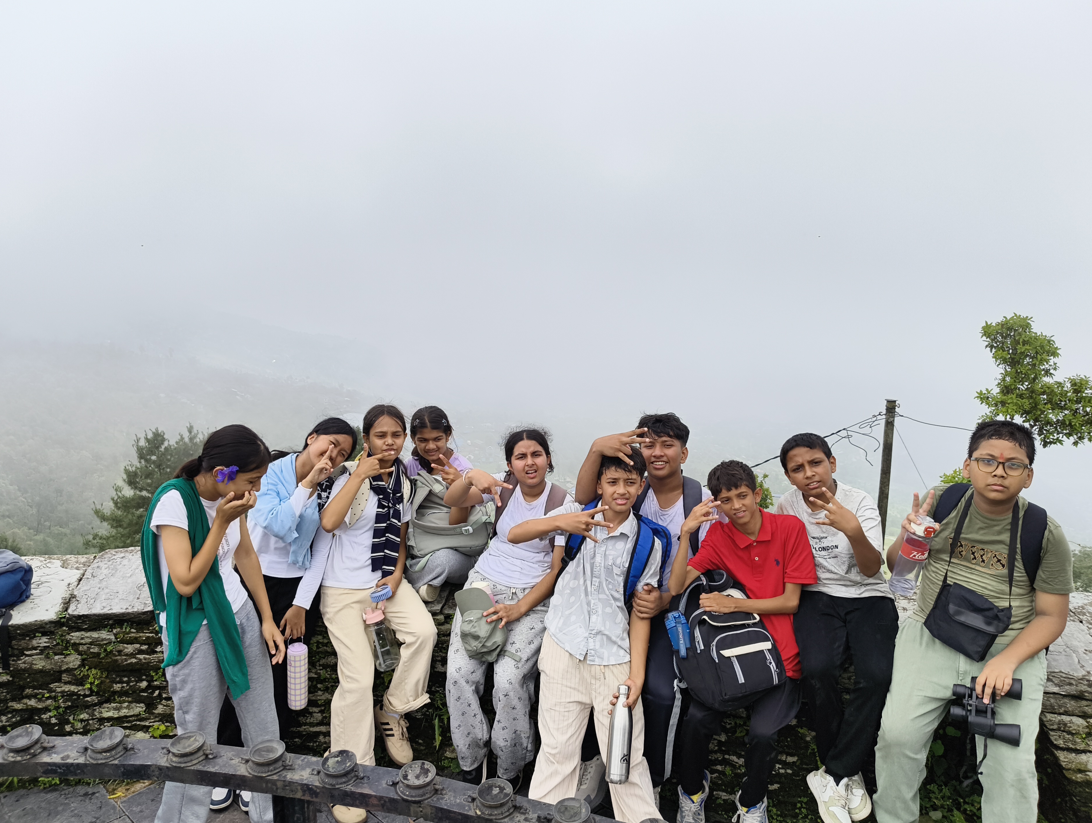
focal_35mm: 26
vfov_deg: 53.2
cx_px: 555
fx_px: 821
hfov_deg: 67.2
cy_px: 429
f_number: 1.87
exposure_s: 1/1201
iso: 100
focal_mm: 5.56
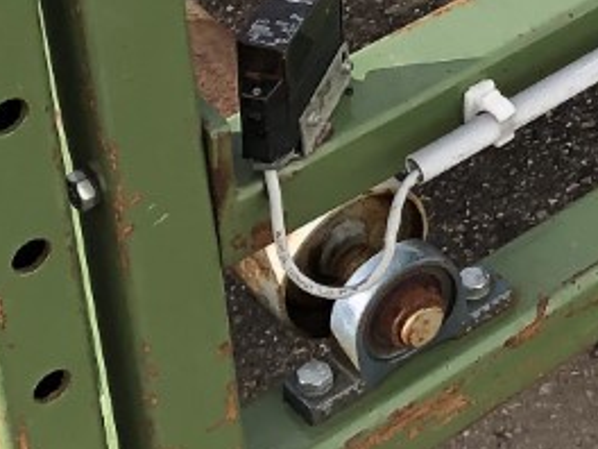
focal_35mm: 153
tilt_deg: -29.7
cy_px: -381
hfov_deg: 11.8
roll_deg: -4.0
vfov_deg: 9.2
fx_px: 2643
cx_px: 1112
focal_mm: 4
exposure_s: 1/1000
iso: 20
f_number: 1.8
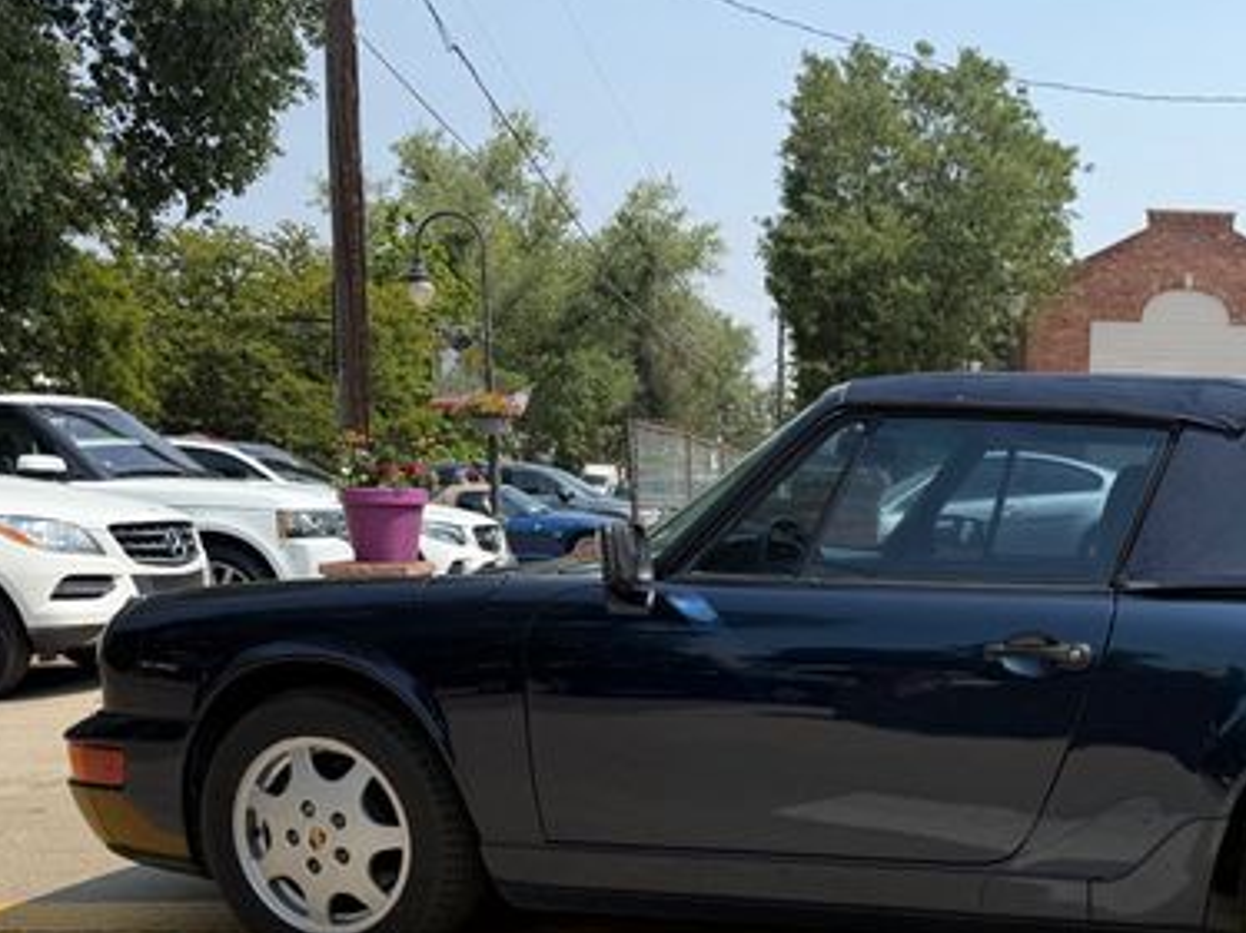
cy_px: 774
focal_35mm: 41
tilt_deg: -9.9
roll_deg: -1.2
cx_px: 1037
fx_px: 1475
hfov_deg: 43.2
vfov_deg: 33.9
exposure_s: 1/4167
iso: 80
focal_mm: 6.76
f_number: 1.78
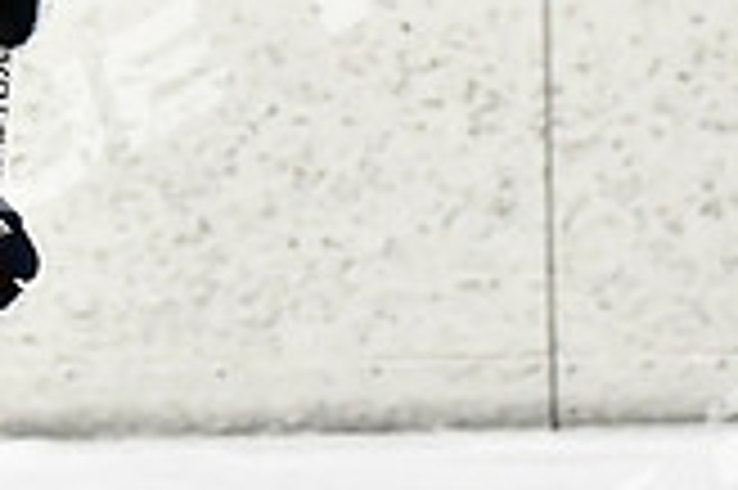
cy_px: 101
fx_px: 13593
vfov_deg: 2.1
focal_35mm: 664
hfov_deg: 3.1
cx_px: 45
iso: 5000
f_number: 2.8
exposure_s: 1/1250
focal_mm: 125
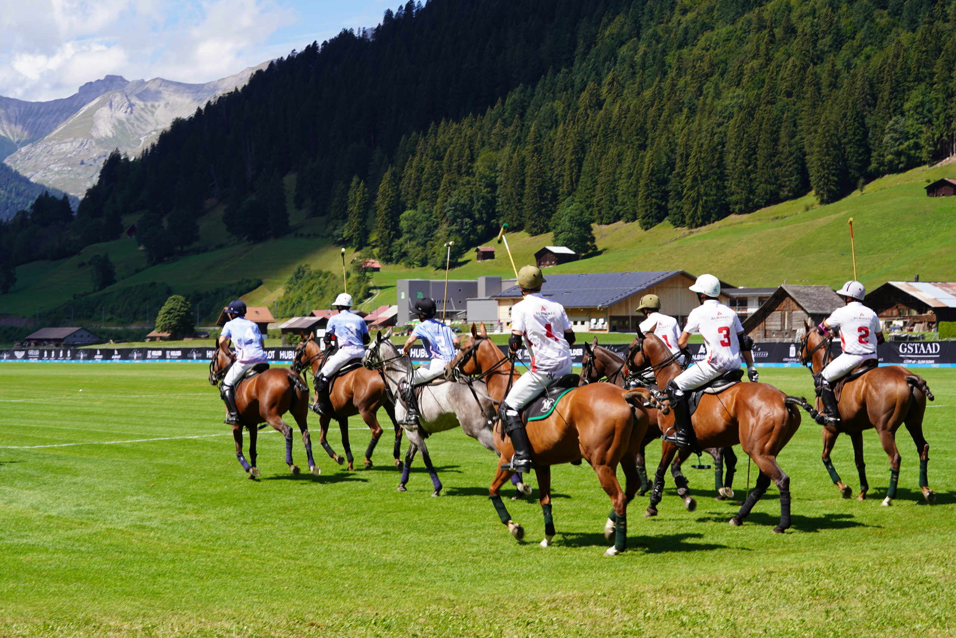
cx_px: 478
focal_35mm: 71
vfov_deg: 19.2
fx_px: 1885
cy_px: 319
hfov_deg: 28.5
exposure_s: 1/160
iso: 100
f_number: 9
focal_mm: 71
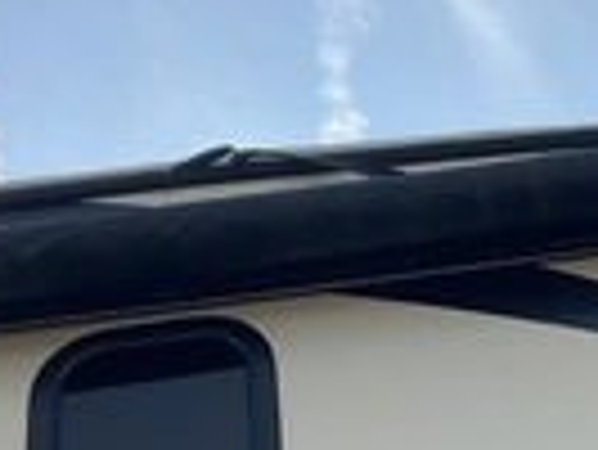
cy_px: 374
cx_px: 620
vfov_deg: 16.8
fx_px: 1504
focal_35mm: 87
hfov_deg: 21.6
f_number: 1.8
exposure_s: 1/1984
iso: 25
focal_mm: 3
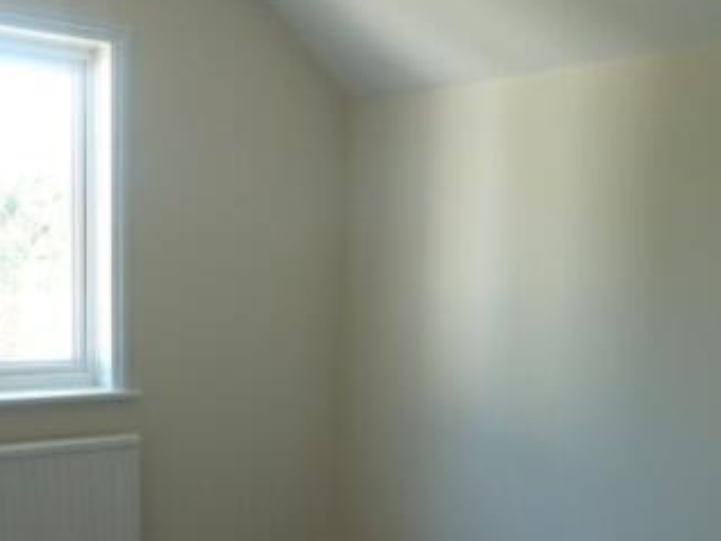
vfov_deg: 30.8
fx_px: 958
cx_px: 351
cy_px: 428
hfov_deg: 41.2
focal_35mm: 46
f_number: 3.3
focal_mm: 4.1
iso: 160
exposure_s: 1/30
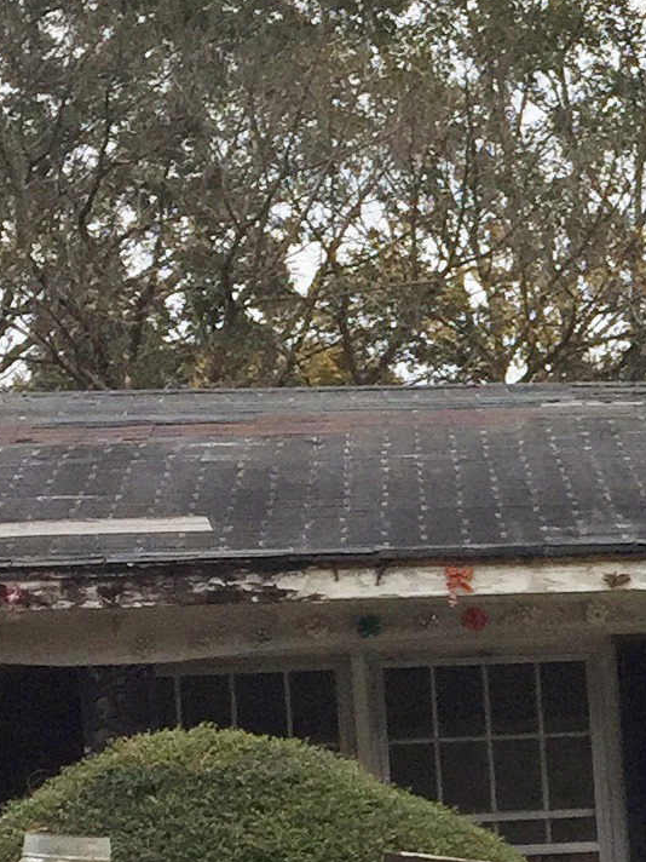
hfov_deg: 10.3
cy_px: 1012
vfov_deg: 14.4
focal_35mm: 133
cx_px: 1259
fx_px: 3309
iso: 32
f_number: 2.2
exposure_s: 1/1319
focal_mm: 4.15
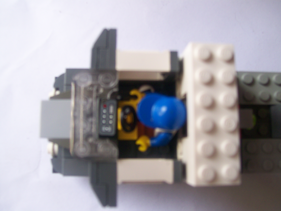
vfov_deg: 39.7
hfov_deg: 51.4
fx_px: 292
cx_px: 140
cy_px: 106
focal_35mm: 36
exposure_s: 1/100
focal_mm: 6
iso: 80
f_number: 2.7
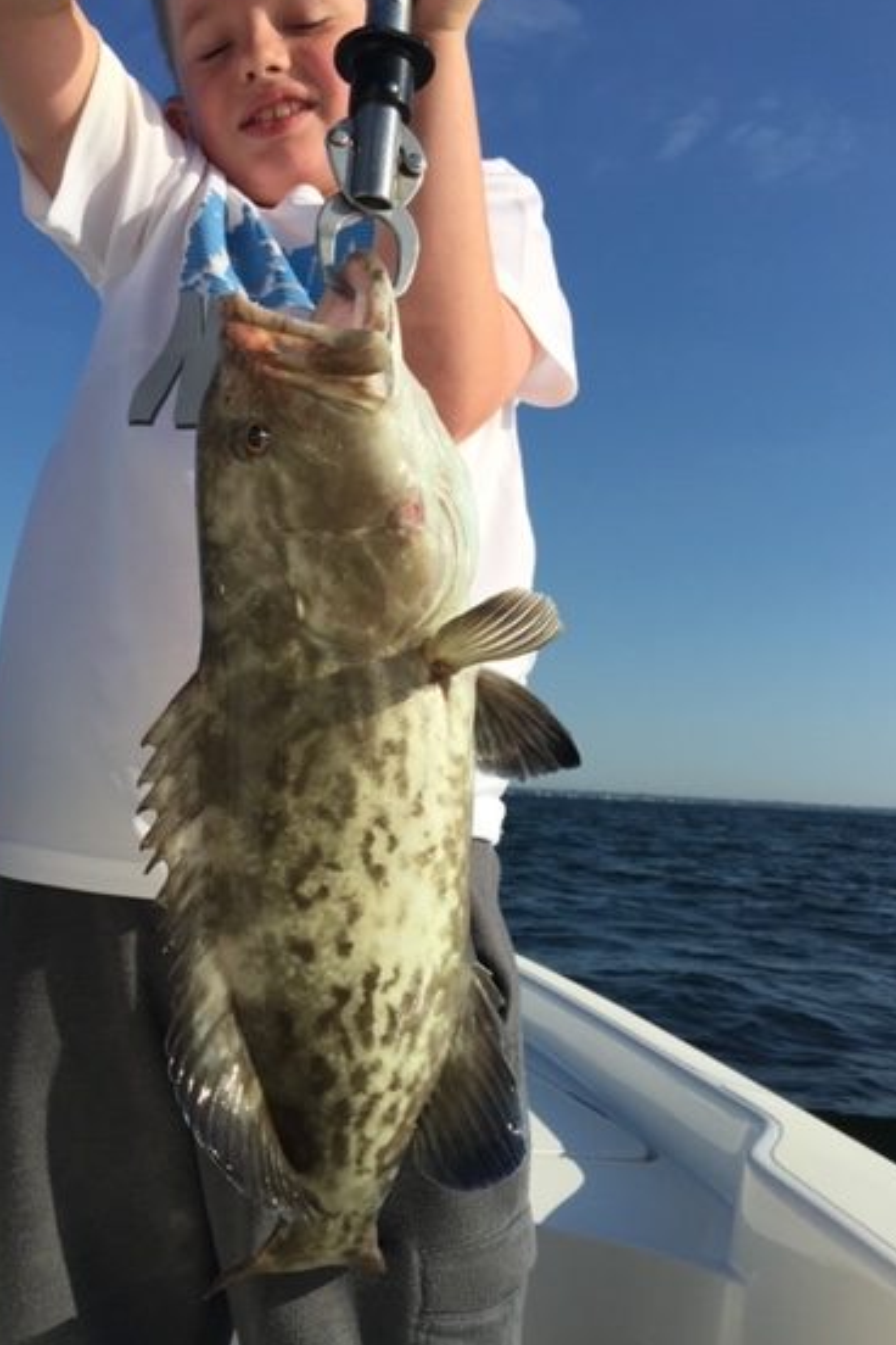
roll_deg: -1.0
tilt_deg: +4.9
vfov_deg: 54.4
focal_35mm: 35
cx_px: 363
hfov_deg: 37.7
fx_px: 1307
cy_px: 663
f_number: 2.2
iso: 32
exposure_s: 1/3968
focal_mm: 4.15
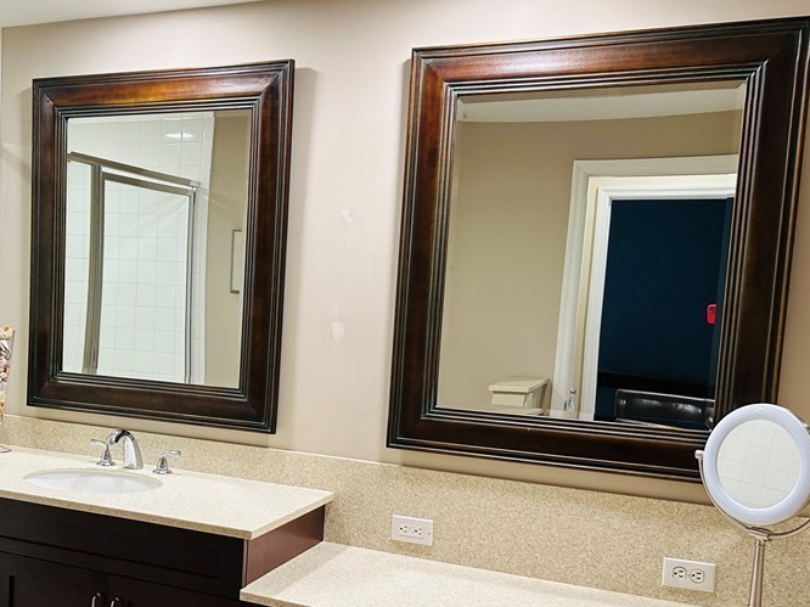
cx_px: 221
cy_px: 375
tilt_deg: -5.5
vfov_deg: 35.8
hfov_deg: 45.5
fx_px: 936
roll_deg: -2.9
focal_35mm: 40
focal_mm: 5.7
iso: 125
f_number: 1.5
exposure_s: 1/120
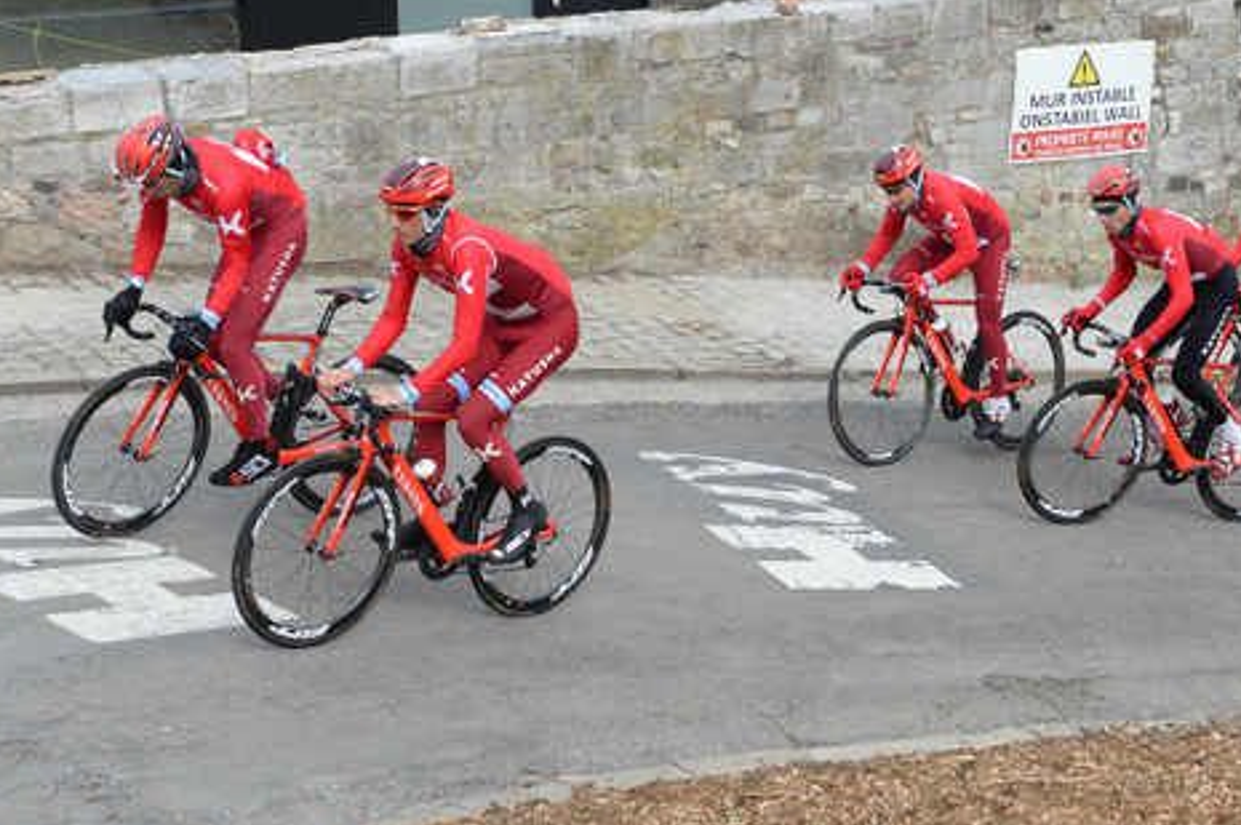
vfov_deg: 15.8
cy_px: 235
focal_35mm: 86
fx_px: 2961
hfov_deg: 23.6
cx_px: 827
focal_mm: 50
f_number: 5.6
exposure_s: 1/1000
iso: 400
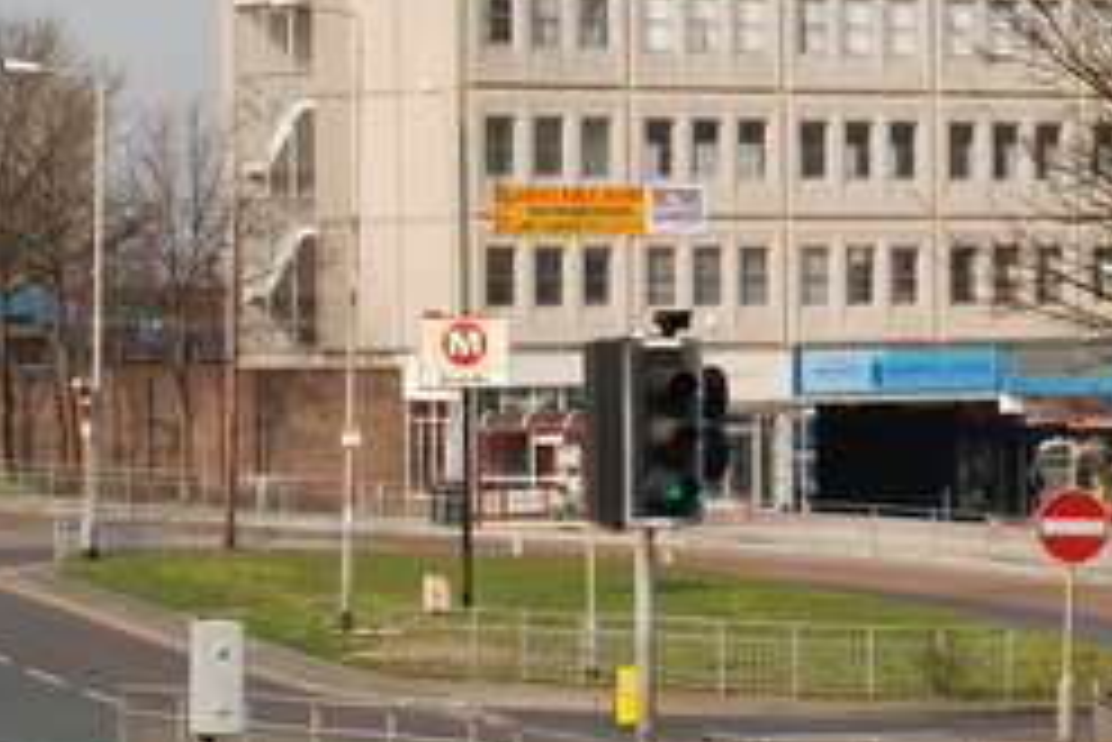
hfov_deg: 12.0
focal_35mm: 171
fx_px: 5285
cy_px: 261
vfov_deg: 8.0
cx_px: 738
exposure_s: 1/200
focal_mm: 44
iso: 100
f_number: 7.1
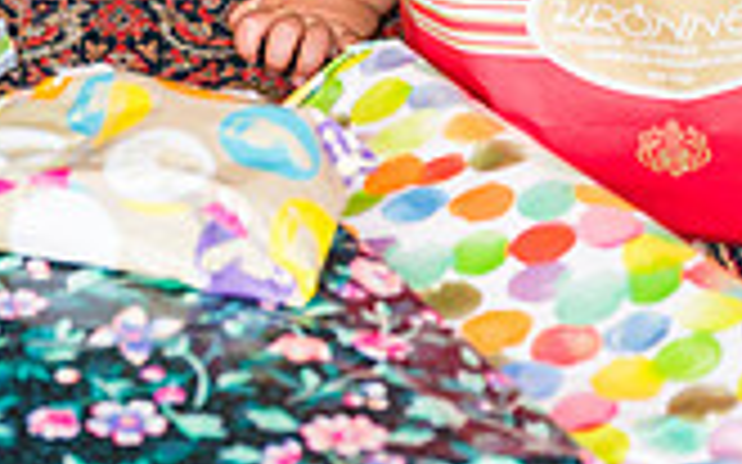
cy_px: -212
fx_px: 3396
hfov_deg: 12.4
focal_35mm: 168
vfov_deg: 7.7
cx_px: 189
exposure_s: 1/60
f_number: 4
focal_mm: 47
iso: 320
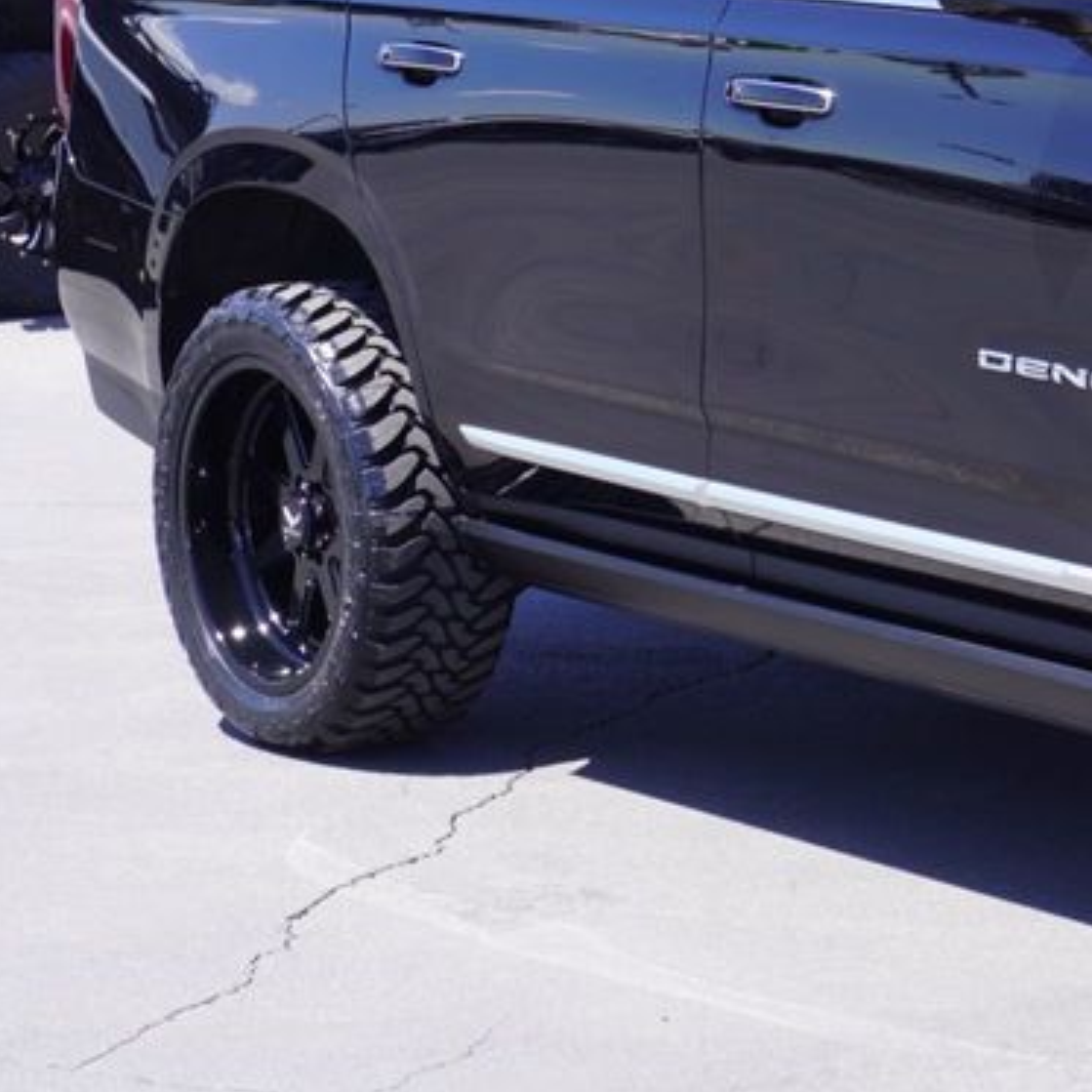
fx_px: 4247
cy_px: 386
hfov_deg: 14.1
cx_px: 1429
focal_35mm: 119
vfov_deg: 14.6
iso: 100
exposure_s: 1/100
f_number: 8
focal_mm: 34
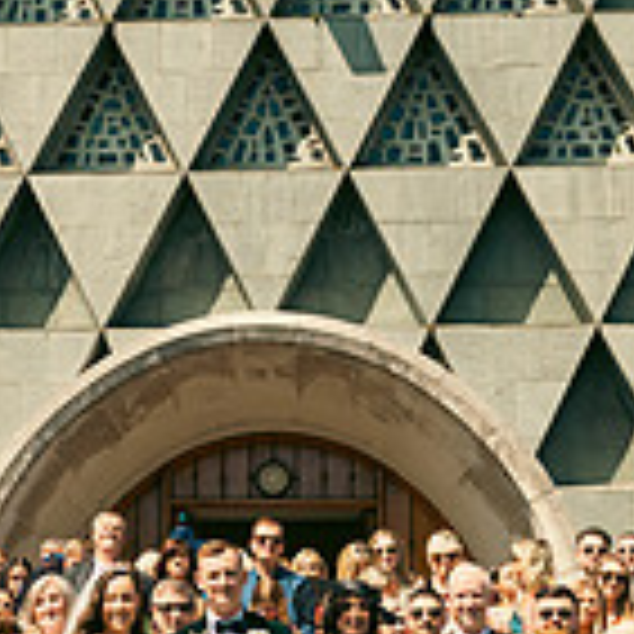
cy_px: 501
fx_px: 1741
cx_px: 216
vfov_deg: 20.4
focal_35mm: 84
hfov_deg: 20.6
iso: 100
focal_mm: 24
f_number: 3.5
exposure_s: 1/1000
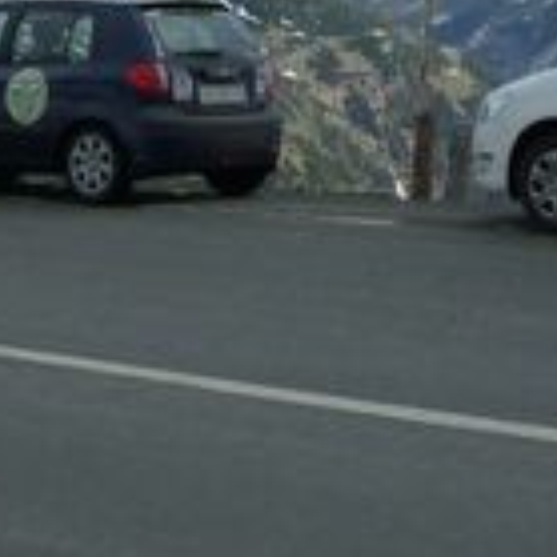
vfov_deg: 16.1
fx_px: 1857
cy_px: -172
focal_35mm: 102
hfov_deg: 16.7
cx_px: 8
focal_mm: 4.1
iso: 125
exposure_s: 1/640
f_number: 5.6
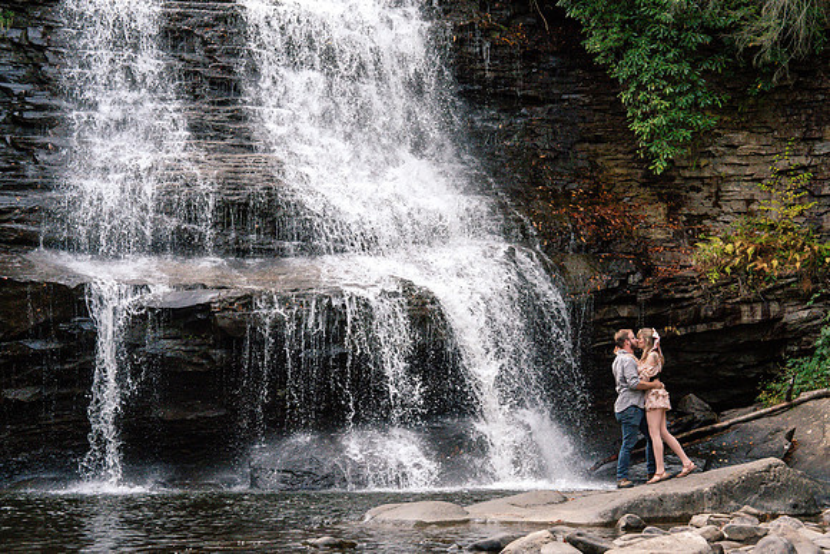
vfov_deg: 19.5
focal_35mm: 70
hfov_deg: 28.8
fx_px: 1614
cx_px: 415
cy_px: 277
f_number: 8
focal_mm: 70
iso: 2000
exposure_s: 1/640
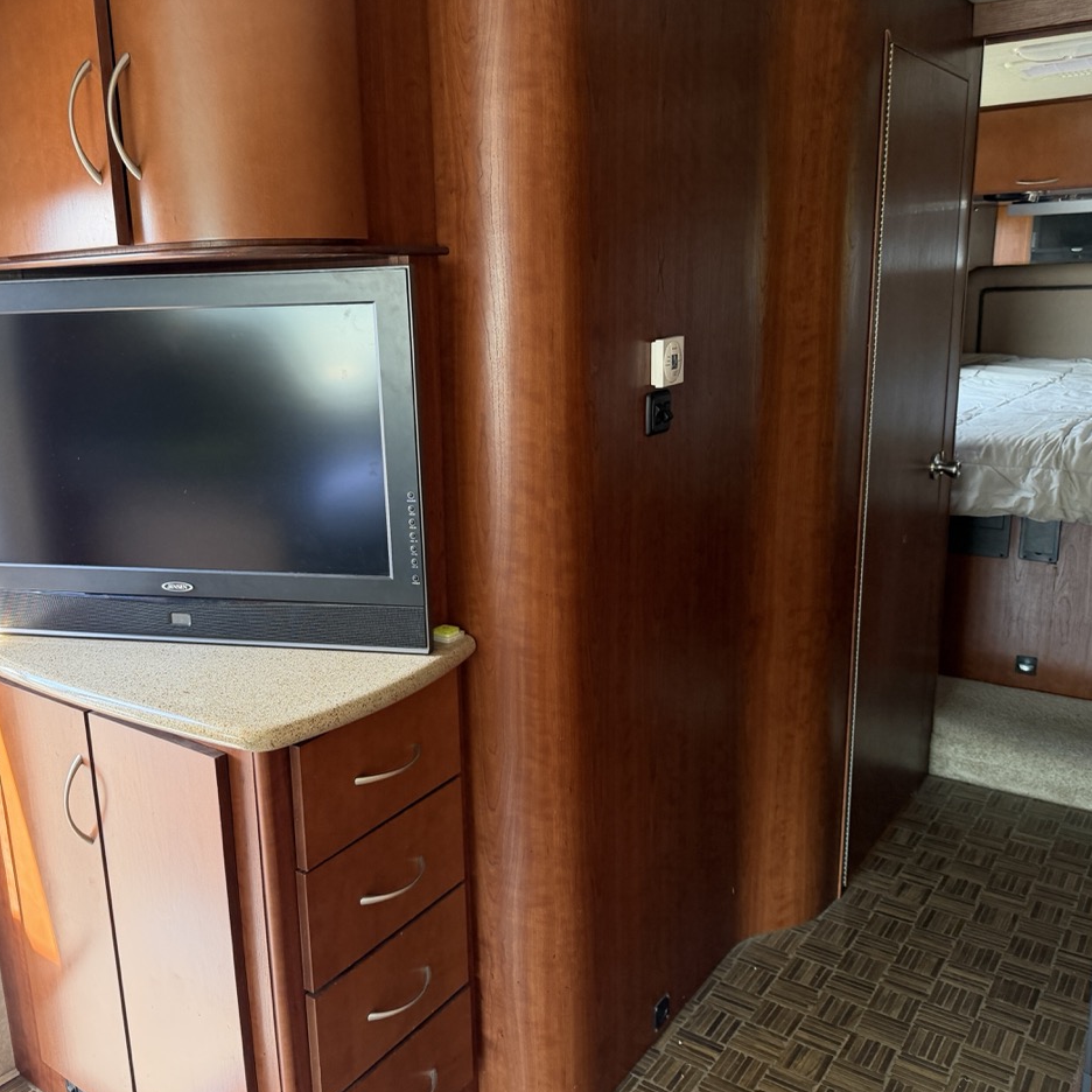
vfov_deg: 55.6
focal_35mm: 29
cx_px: 460
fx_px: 1035
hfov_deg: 55.4
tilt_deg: -8.3
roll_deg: +4.5
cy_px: 556
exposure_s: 1/60
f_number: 1.78
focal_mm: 6.76
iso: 250
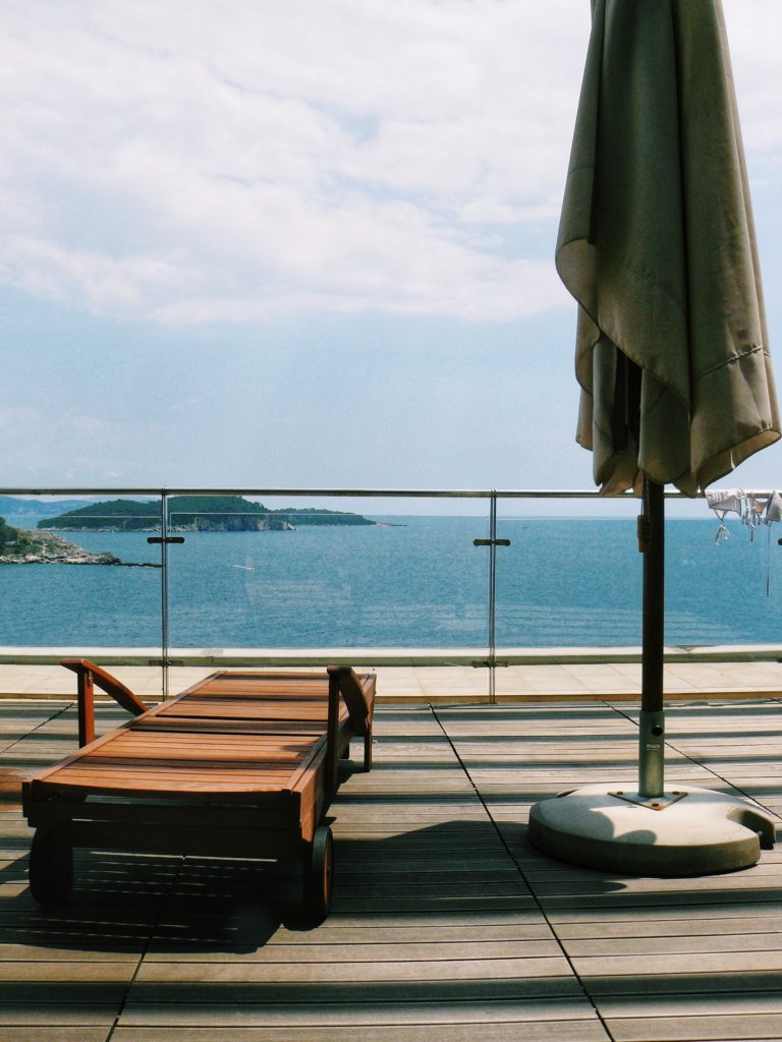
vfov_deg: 51.4
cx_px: 391
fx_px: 1084
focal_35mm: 36
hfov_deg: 39.7
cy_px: 521
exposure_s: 1/500
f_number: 7.1
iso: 100
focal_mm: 6
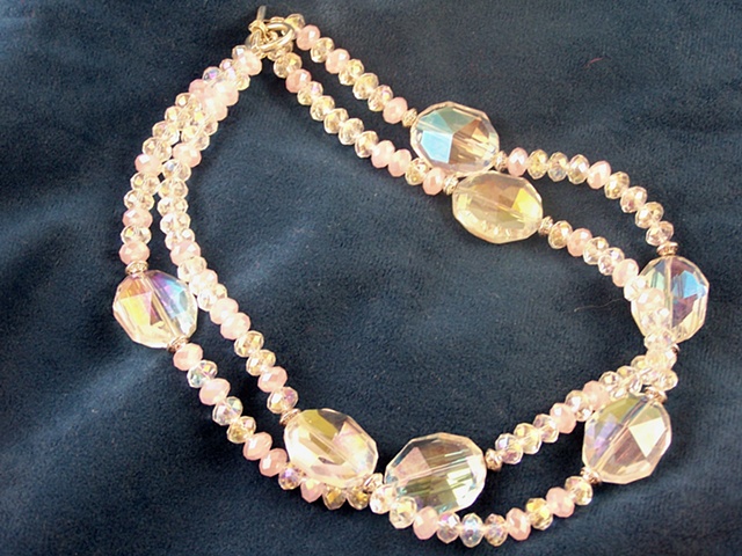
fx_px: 1608
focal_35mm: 75
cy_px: 278
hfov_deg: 26.0
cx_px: 371
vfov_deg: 19.6
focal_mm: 12.4
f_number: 3.2
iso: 141
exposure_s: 1/42
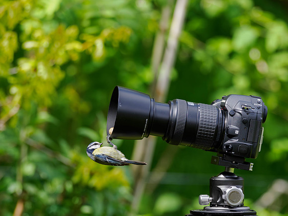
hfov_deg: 2.6
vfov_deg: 2.0
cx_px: 134
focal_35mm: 759
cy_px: 116
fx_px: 6318
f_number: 4
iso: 500
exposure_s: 1/1000
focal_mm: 300
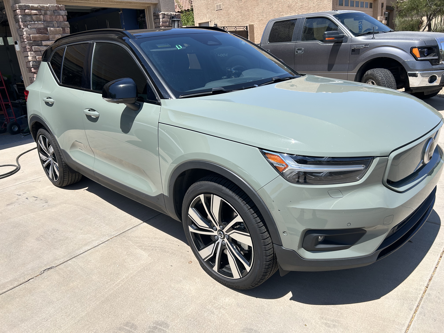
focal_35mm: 26
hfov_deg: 67.3
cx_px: 222
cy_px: 166
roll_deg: +5.3
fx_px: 333
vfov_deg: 53.1
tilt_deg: -21.3
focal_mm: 5.7
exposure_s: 1/4630
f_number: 1.5
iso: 50
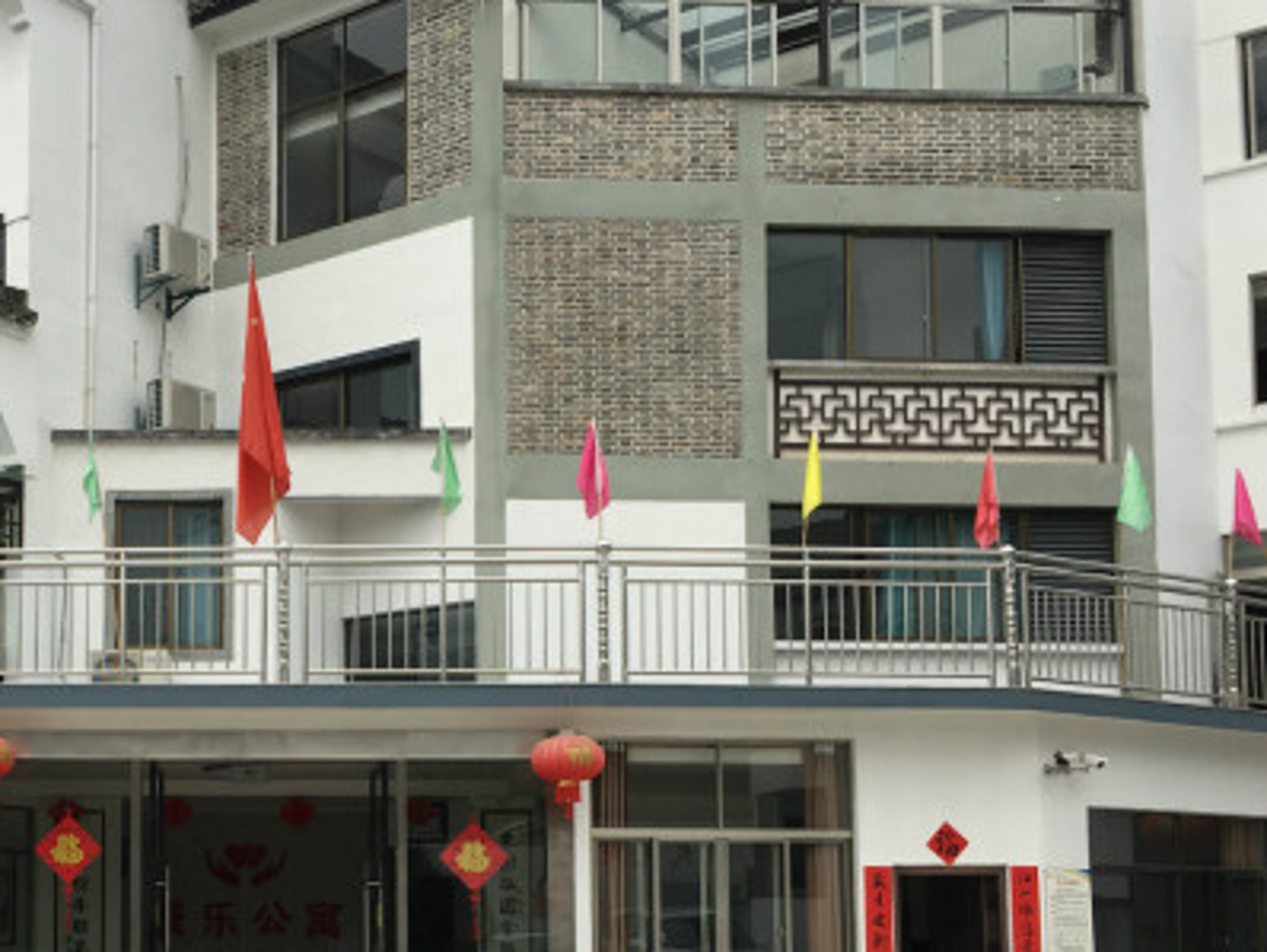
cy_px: 769
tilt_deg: +5.1
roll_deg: +0.0
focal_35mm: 51
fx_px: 1868
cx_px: 213
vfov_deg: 28.0
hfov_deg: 35.9
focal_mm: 4.15
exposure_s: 1/1282
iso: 25
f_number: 2.2
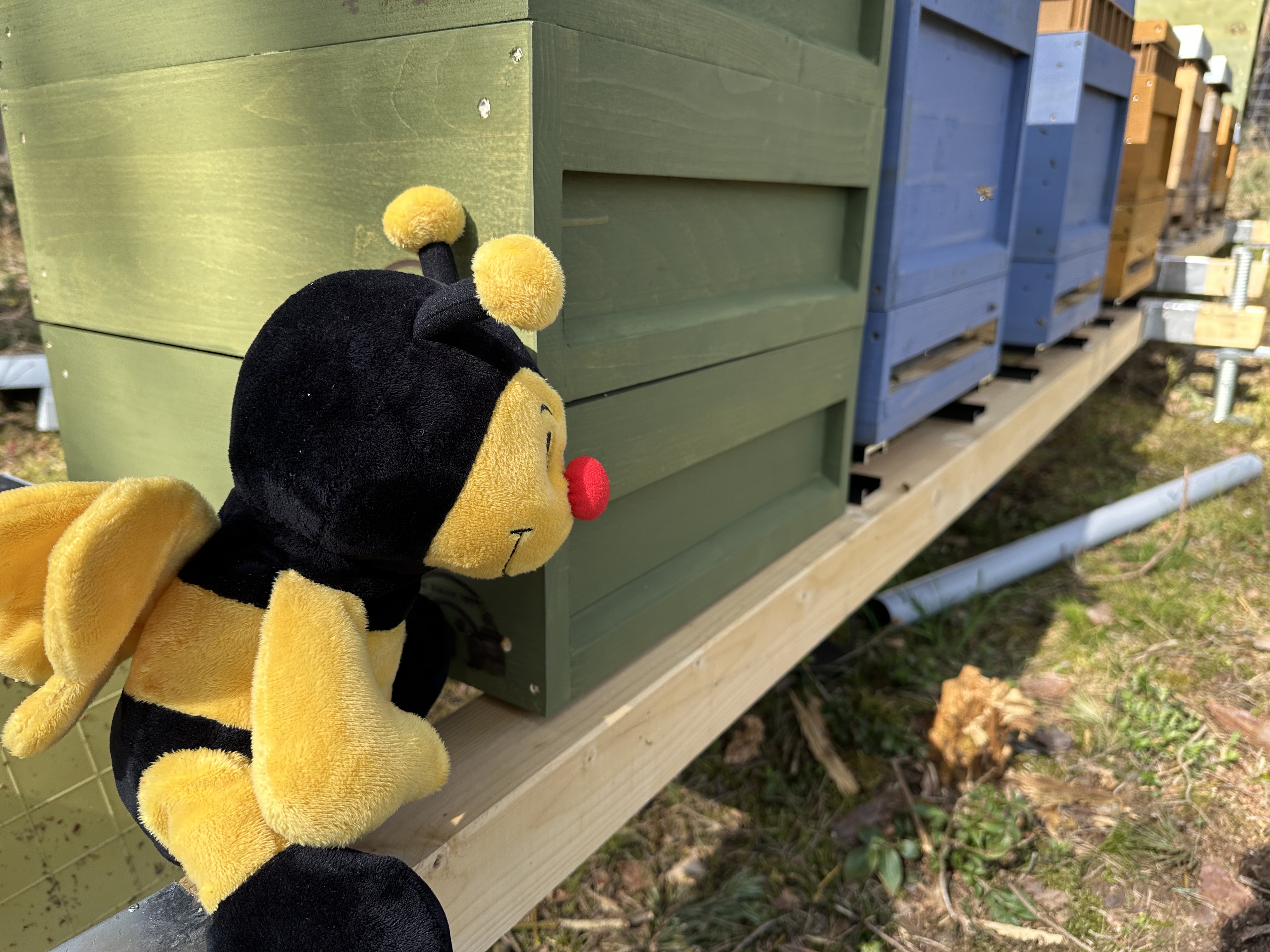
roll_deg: -0.9
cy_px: 476
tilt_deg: -18.4
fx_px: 881
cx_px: 635
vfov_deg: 56.8
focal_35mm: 24
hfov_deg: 71.6
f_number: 1.78
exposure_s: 1/816
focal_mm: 6.86
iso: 80
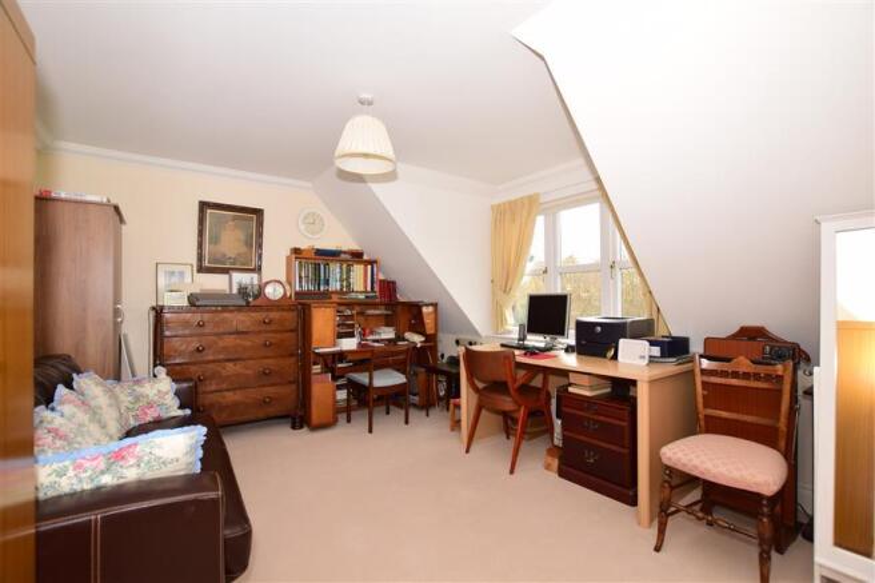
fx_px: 364
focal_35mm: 15
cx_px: 438
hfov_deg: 100.4
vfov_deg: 77.3
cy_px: 292
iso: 400
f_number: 5.6
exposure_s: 1/125
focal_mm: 10
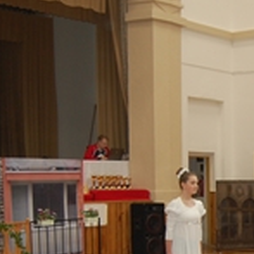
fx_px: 648
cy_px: 228
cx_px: 316
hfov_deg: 20.5
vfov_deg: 21.7
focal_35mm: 78
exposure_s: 1/60
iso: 400
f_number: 3.5
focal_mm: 18
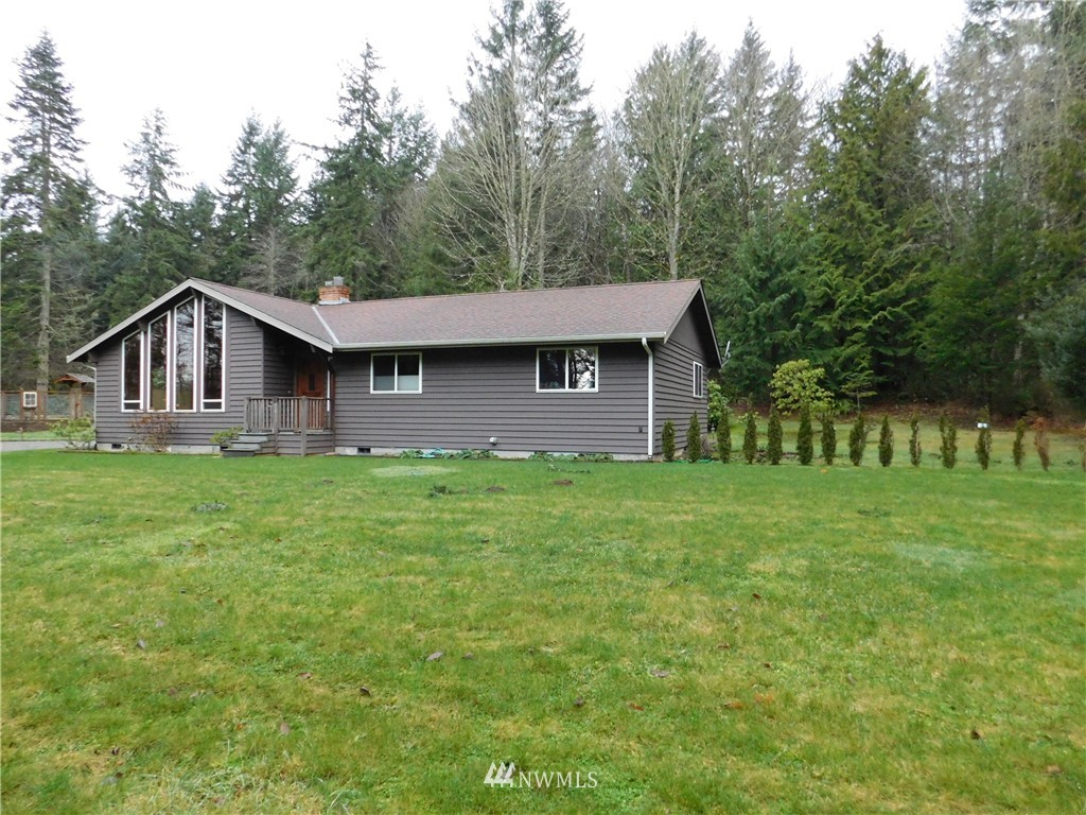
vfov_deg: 58.9
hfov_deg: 73.9
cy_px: 408
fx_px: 722
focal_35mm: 23
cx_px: 543
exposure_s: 1/250
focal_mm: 4
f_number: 3
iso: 400
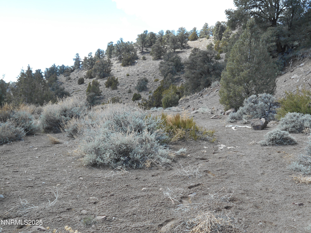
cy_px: 116
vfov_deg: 33.6
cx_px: 156
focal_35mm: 43
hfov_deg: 43.9
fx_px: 386
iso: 80
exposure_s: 1/200
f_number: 4.2
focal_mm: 7.7
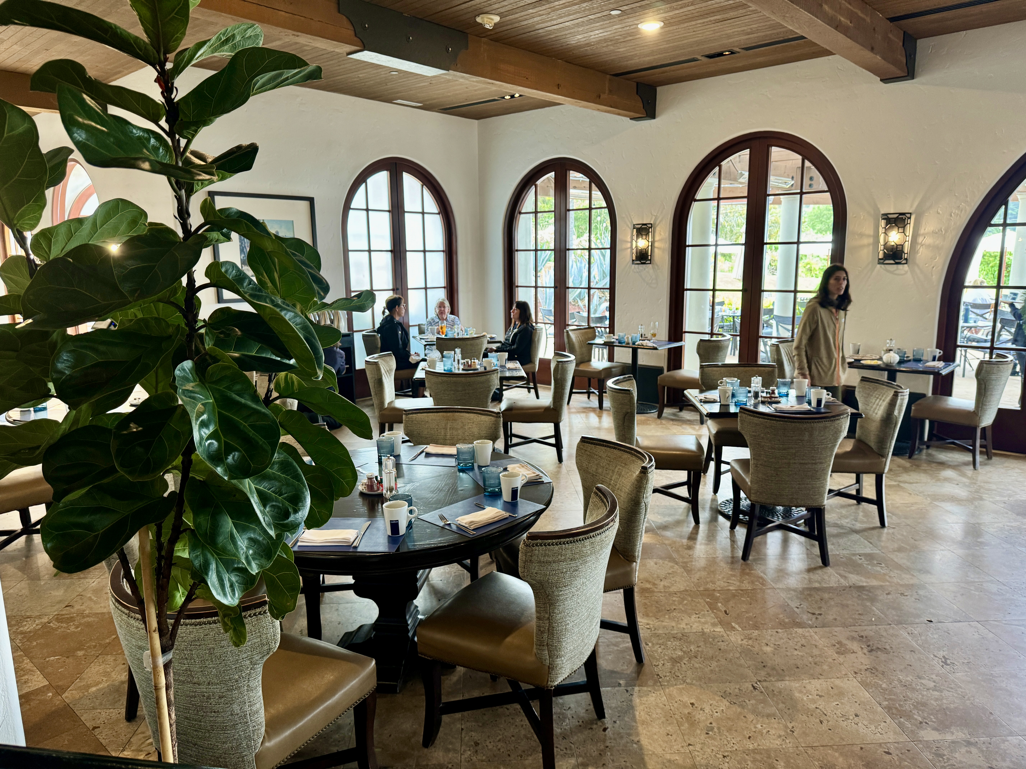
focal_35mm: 24
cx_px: 513
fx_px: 711
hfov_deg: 71.6
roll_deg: +0.2
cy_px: 384
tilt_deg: -11.4
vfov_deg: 56.8
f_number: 1.78
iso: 200
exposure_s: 1/60
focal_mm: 6.76
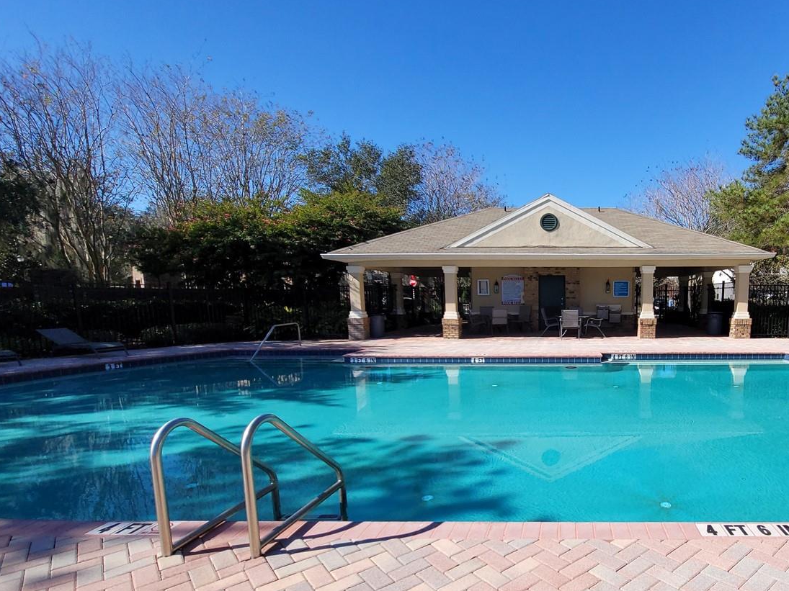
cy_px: 358
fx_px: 433
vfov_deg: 67.9
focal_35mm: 19
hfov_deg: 80.1
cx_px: 561
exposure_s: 1/1824
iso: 64
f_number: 2.2
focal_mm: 2.2
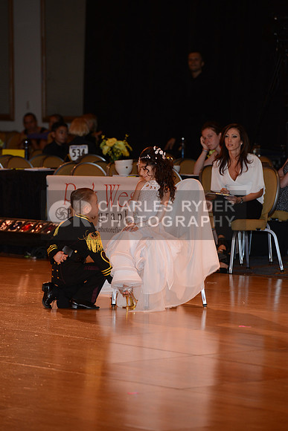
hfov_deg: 6.9
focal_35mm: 200
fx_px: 2398
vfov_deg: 10.3
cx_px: 144
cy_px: 216
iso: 1000
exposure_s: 1/250
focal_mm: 200
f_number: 5.6
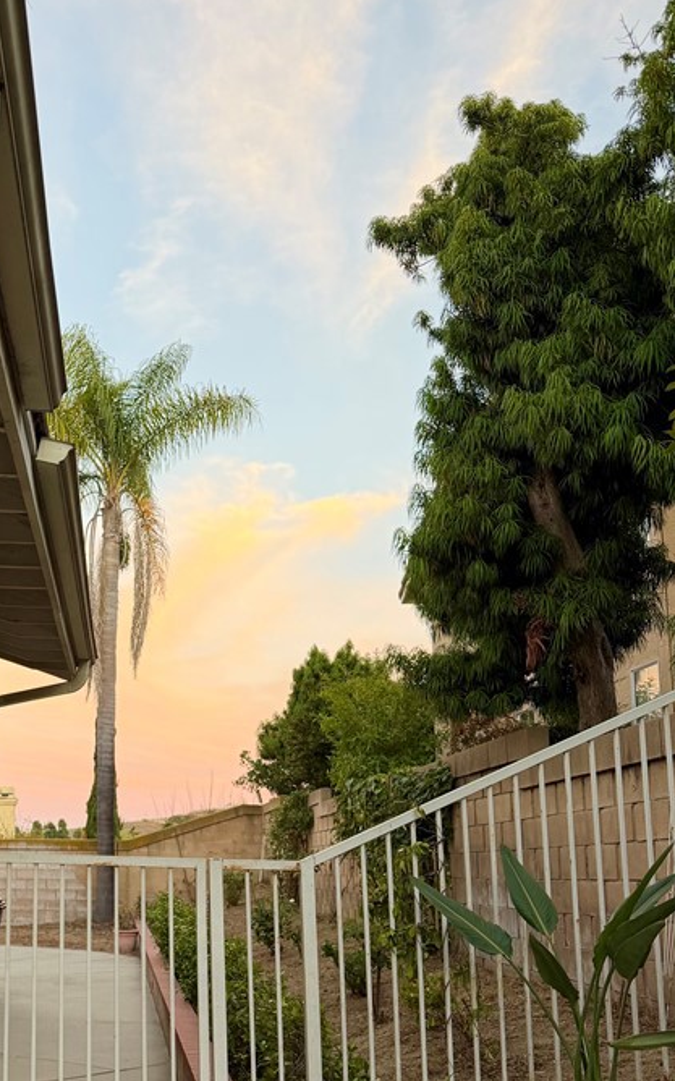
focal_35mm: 39
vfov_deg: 50.0
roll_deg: -0.6
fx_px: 1149
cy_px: 667
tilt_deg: +8.6
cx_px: 62
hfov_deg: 31.2
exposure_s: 1/121
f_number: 1.78
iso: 100
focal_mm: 6.76
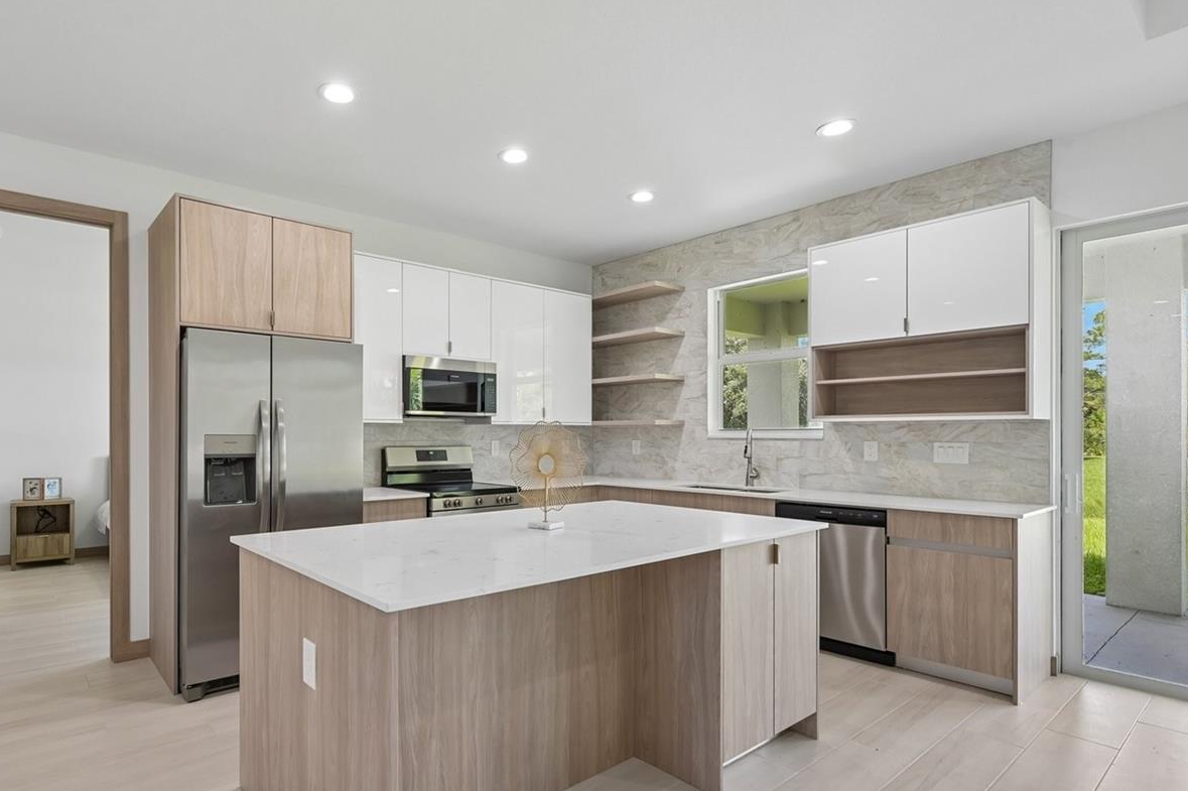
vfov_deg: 64.4
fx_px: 627
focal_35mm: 19
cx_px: 477
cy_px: 430
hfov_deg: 85.9
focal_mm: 14
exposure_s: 1/60
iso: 400
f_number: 8
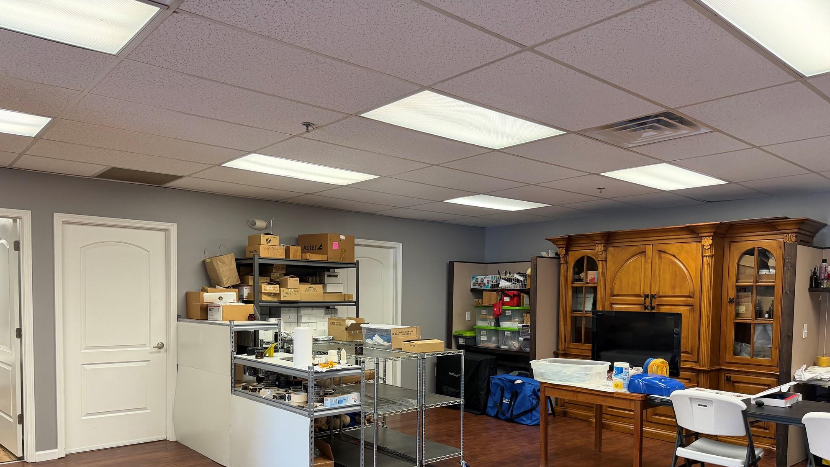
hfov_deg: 69.8
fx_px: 594
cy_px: 321
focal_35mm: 27
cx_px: 402
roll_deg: -0.3
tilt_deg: -4.0
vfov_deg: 42.2
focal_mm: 6.76
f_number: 1.78
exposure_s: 1/163
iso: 200
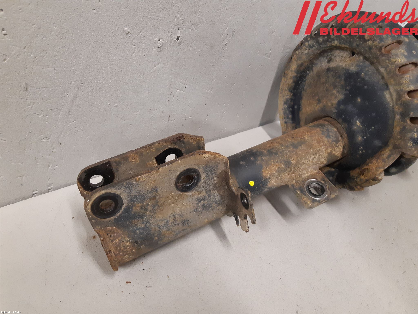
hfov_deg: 67.3
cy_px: 157
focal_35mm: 26
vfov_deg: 53.1
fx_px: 314
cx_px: 209
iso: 200
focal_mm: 3.93
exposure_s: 1/50
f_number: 1.7
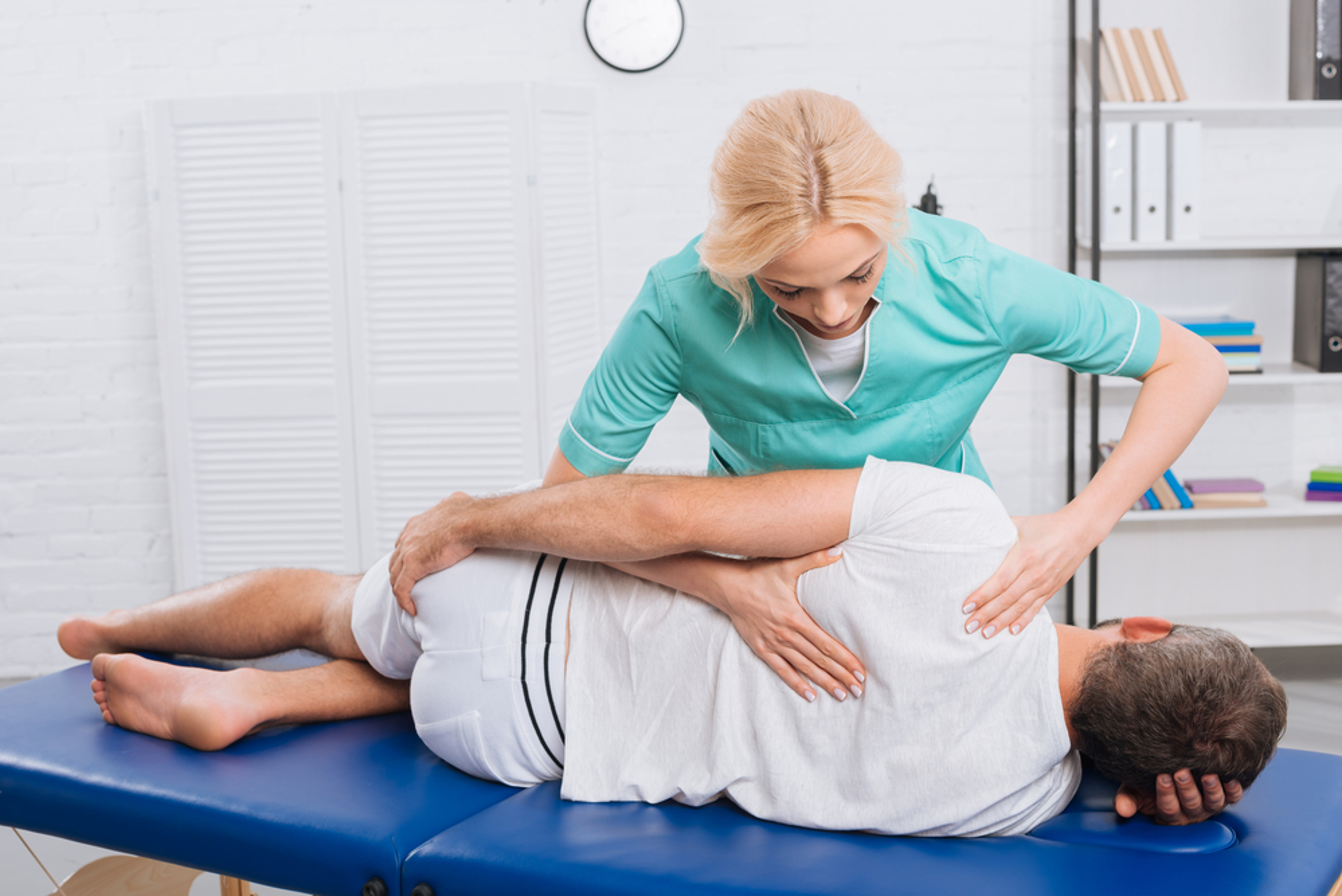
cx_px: 671
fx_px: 1865
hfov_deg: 39.6
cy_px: 448
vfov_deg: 27.0
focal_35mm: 50
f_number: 6.3
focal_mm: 50
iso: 100
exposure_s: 1/200
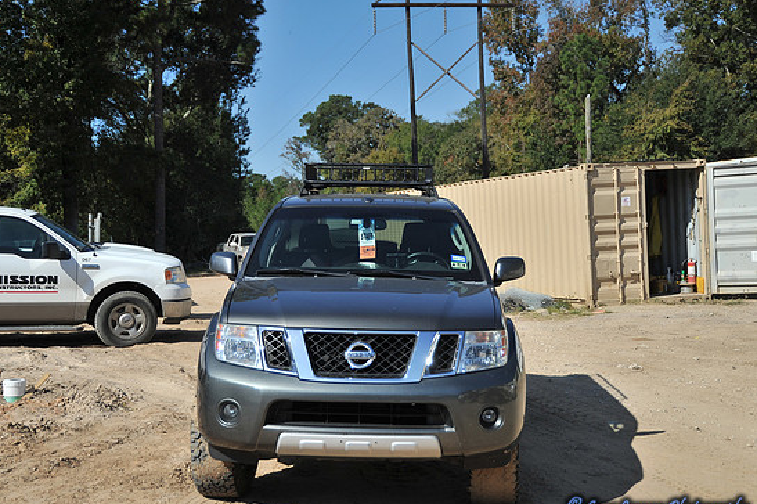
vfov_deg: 25.5
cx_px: 358
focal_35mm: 53
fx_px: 1114
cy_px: 259
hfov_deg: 37.5
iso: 200
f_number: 5.6
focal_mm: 50
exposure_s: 1/2000
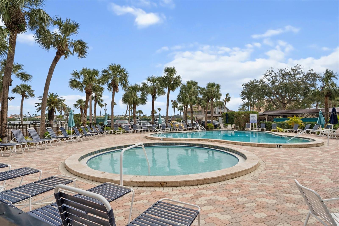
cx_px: 170
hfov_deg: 90.0
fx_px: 169
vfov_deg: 67.4
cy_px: 113
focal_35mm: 18
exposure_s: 1/800
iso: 250
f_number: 8
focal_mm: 18
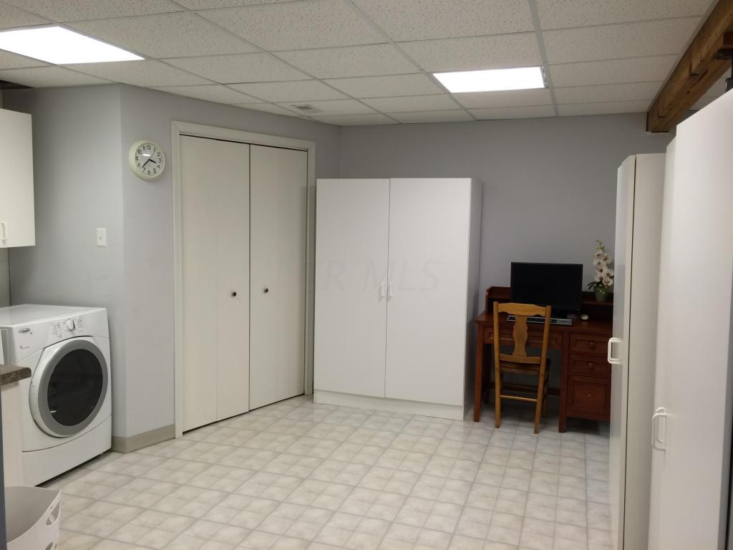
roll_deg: -0.6
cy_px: 275
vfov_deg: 48.2
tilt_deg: -5.3
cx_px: 366
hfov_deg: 61.7
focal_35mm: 29
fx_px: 614
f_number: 2.2
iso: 40
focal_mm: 4.15
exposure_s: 1/30
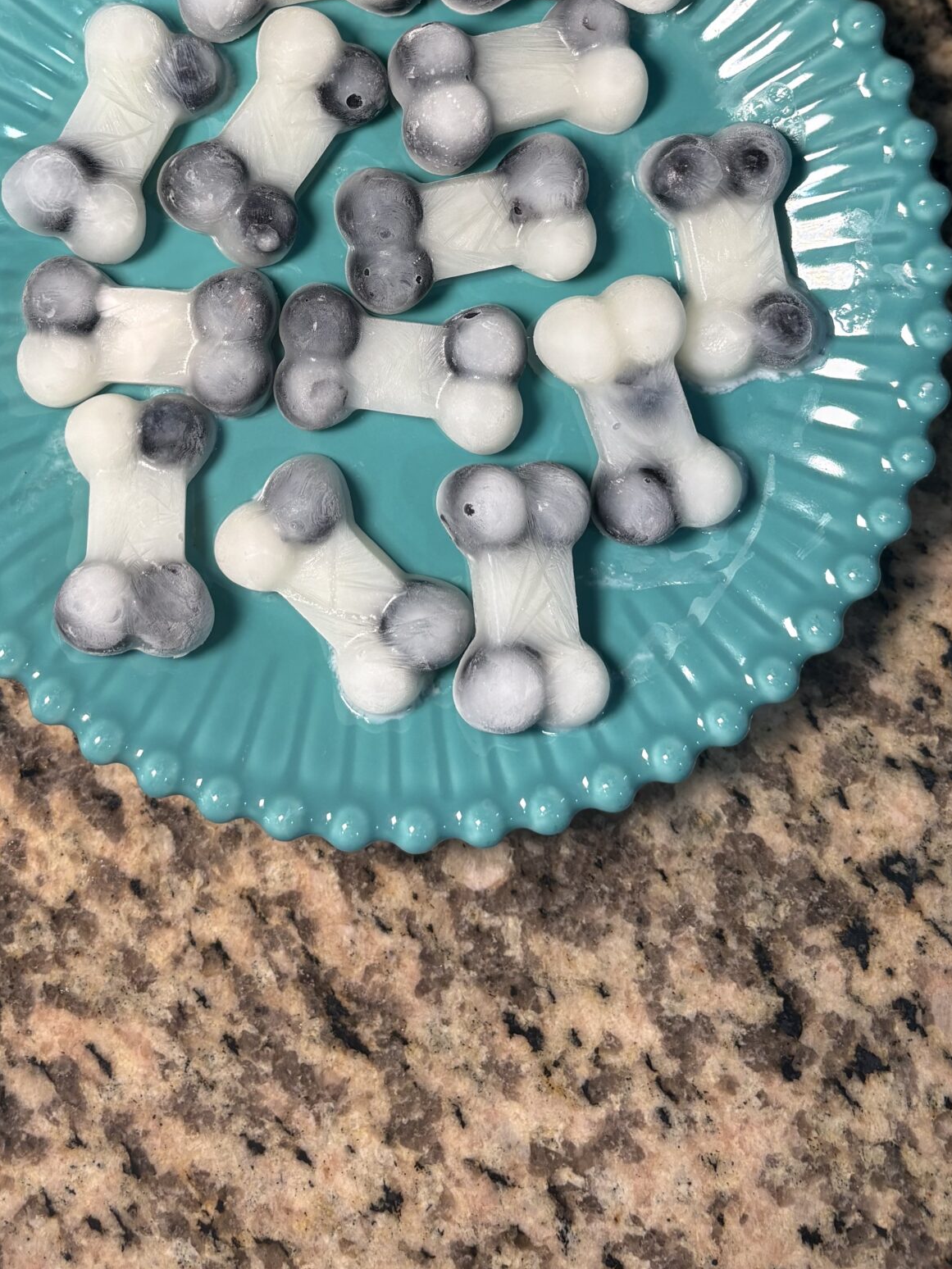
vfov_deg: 42.0
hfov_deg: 33.5
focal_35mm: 43
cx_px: 367
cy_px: 260
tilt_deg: -83.7
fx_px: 1577
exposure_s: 1/120
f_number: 1.6
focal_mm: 5.96
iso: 100
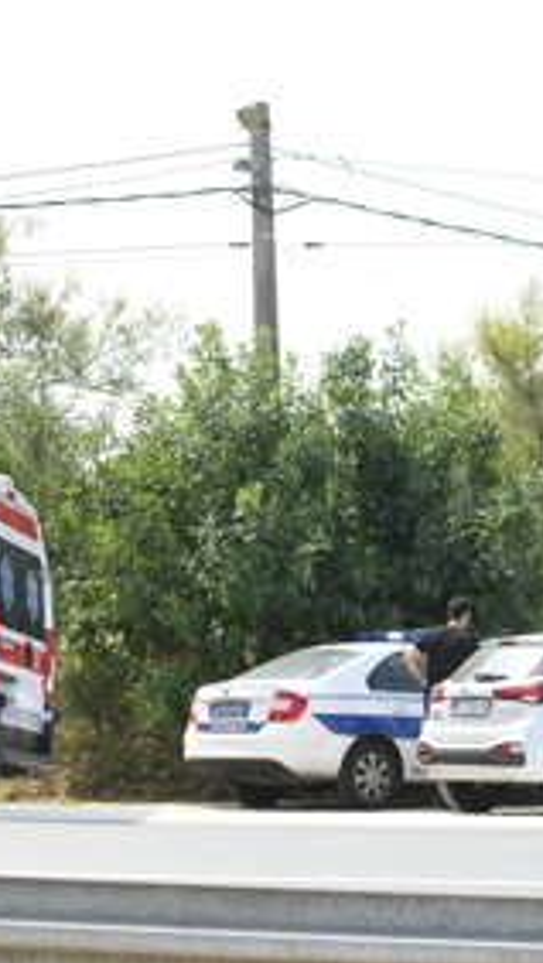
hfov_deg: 10.9
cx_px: 84
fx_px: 2836
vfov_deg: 19.3
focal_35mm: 111
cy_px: 483
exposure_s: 1/640
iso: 250
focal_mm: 70
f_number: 4
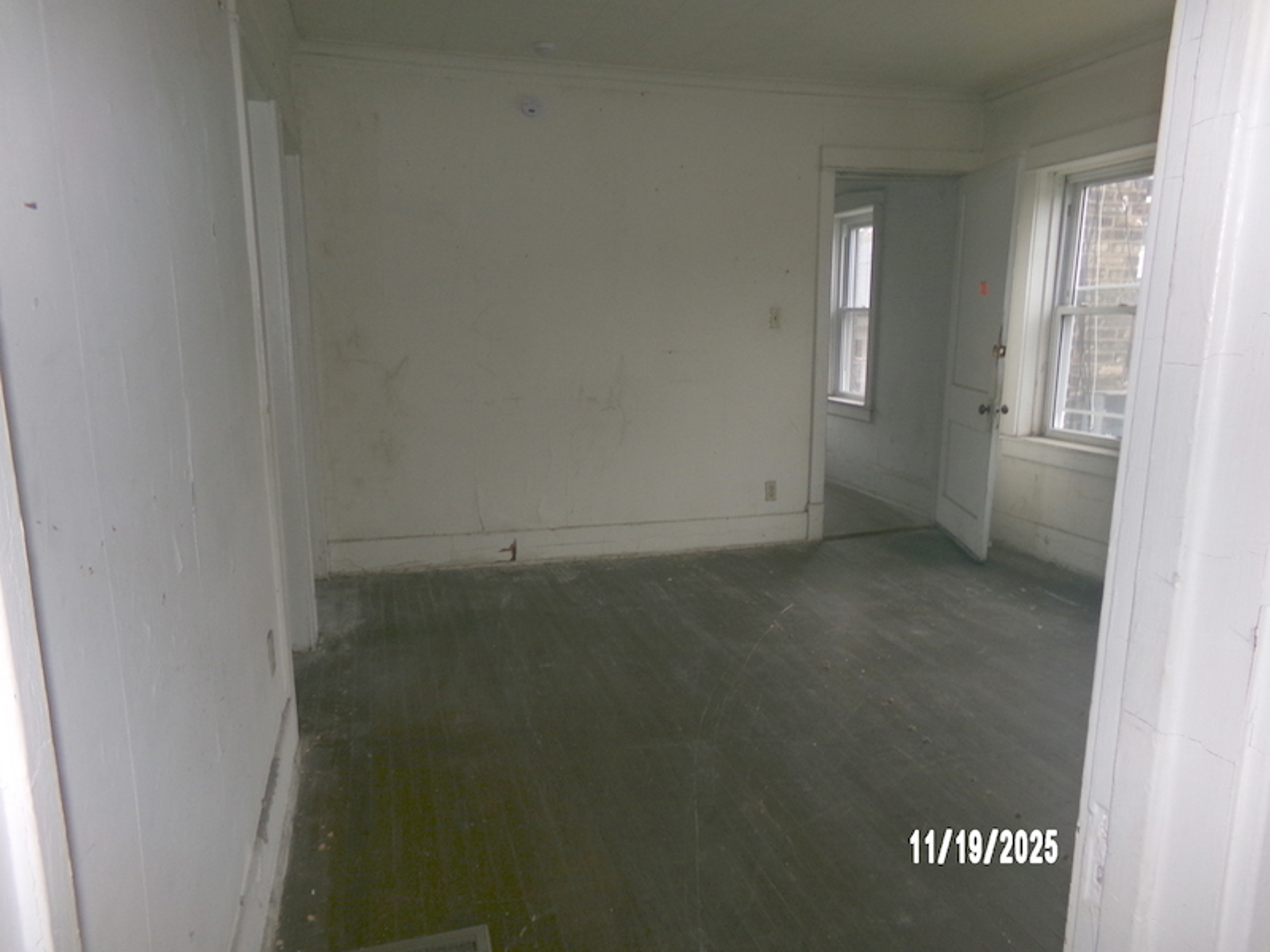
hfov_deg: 71.6
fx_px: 881
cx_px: 635
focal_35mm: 24
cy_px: 476
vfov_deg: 56.8
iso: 200
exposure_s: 1/34
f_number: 3.7
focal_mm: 4.3
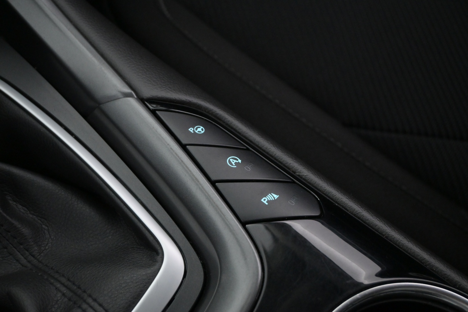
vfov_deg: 27.7
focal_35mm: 49
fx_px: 634
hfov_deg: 40.5
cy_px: 156
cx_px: 234
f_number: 5
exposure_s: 1/50
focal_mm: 32.5
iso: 3600
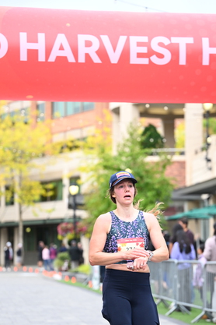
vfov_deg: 17.6
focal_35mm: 116
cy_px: 210
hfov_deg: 11.8
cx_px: 136
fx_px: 1044
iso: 1000
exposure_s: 1/1600
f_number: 2.8
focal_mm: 88
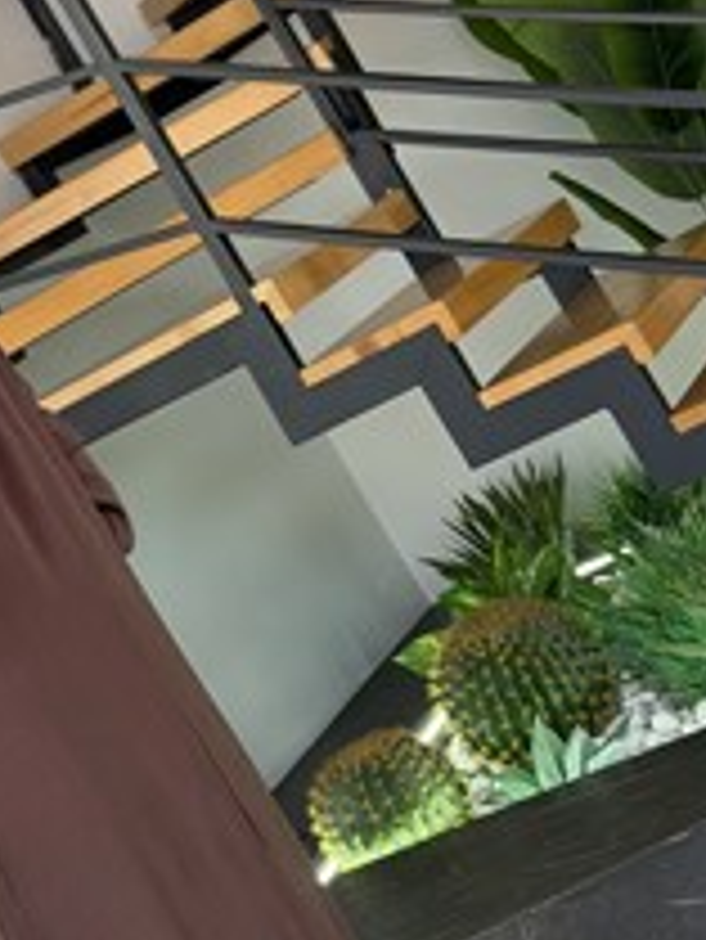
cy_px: 362
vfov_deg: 20.6
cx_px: 18
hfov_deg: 15.3
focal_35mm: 95
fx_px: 2581
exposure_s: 1/144
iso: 64
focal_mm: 6.76
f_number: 1.78
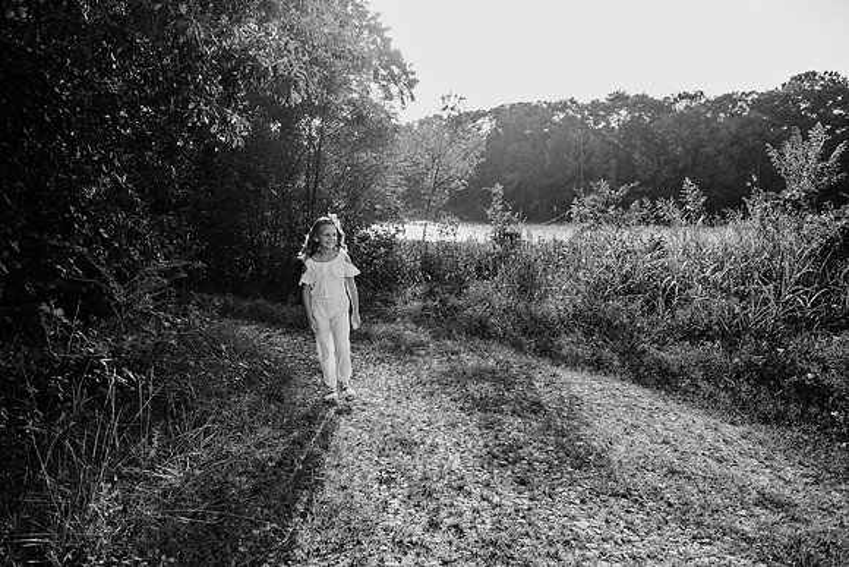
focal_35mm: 24
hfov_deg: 73.7
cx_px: 424
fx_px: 566
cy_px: 284
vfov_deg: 53.2
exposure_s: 1/640
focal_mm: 24
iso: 200
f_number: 3.5
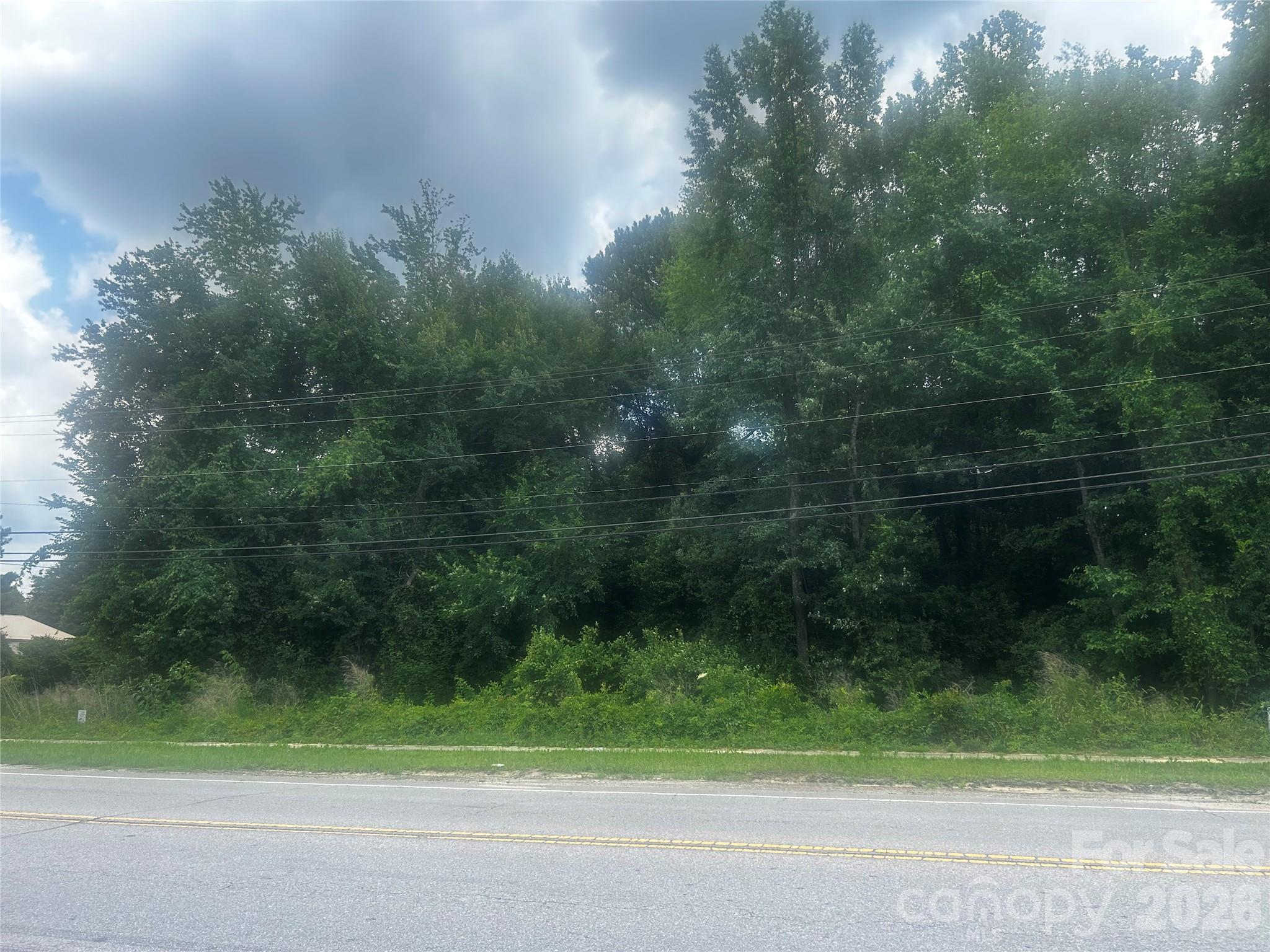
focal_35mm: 26
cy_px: 476
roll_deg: +1.0
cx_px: 635
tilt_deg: +11.5
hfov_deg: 67.3
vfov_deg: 53.1
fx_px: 954
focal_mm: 5.7
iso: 50
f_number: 1.5
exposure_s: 1/1171
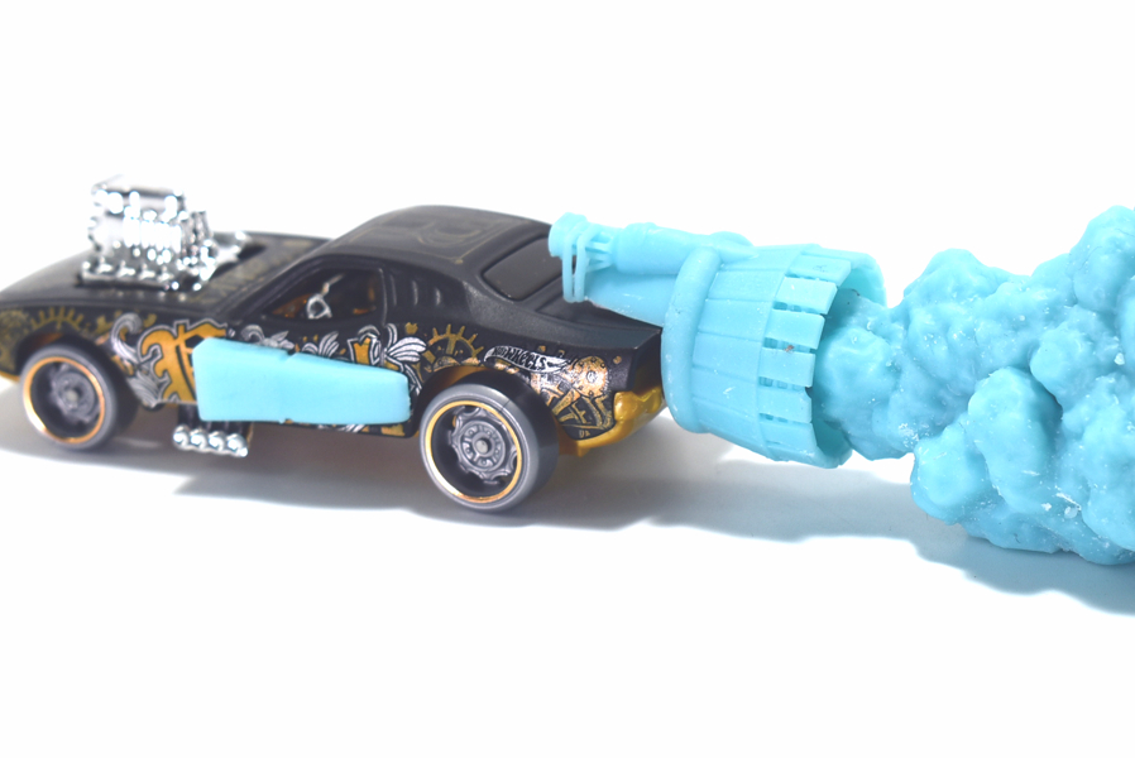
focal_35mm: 130
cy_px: 363
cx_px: 866
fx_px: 4101
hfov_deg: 15.7
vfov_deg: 10.6
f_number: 8
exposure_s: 1/250
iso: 140
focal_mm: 52
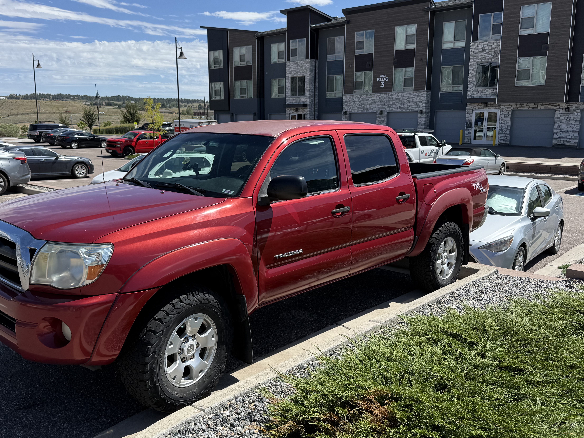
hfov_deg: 58.3
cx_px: 267
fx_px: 523
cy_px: 207
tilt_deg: -9.8
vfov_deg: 45.4
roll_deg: +0.2
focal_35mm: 31
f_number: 1.78
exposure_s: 1/3425
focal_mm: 6.76
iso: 80
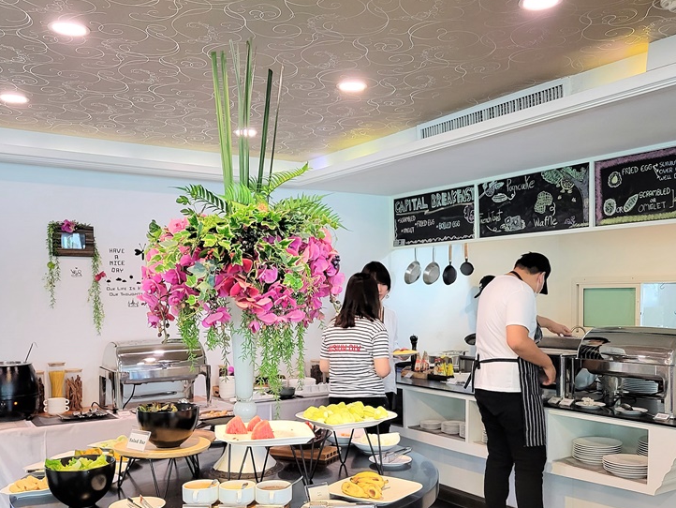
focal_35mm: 36
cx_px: 358
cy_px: 332
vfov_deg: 39.3
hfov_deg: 51.3
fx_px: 703
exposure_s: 1/40
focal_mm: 5.4
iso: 320
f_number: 1.8
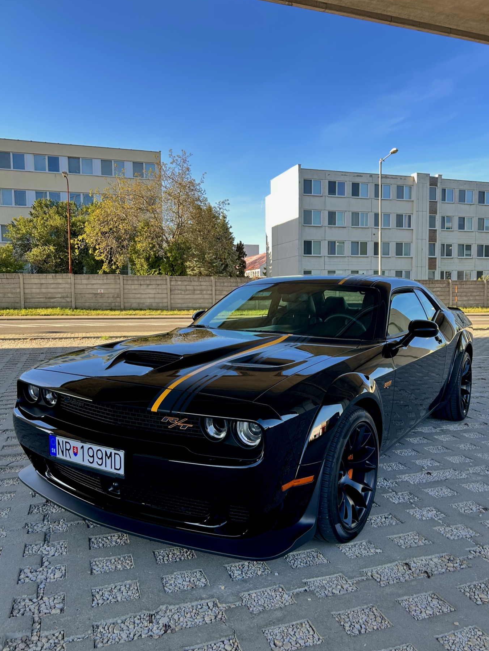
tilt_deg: -3.5
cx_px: 253
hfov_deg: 51.3
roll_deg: -0.1
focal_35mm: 27
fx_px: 508
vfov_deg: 65.3
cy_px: 327
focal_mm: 5.7
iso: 50
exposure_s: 1/359
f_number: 1.5
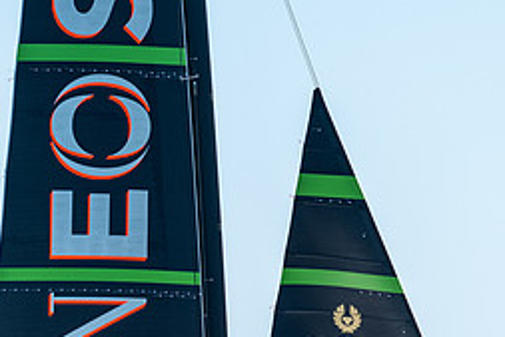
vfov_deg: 3.2
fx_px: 6119
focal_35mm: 436
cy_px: 282
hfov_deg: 4.7
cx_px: 224
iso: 100
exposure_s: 1/1600
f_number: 2.8
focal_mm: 166
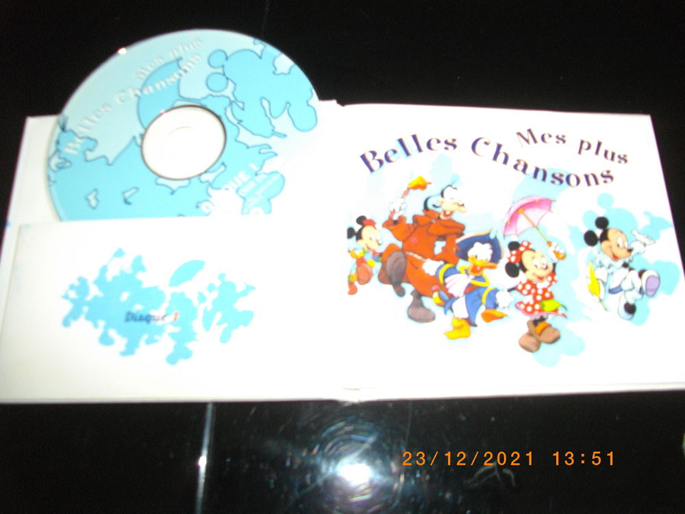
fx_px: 633
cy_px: 257
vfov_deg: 44.2
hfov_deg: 56.8
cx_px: 342
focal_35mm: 32
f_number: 2.9
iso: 200
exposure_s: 1/50
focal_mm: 5.7
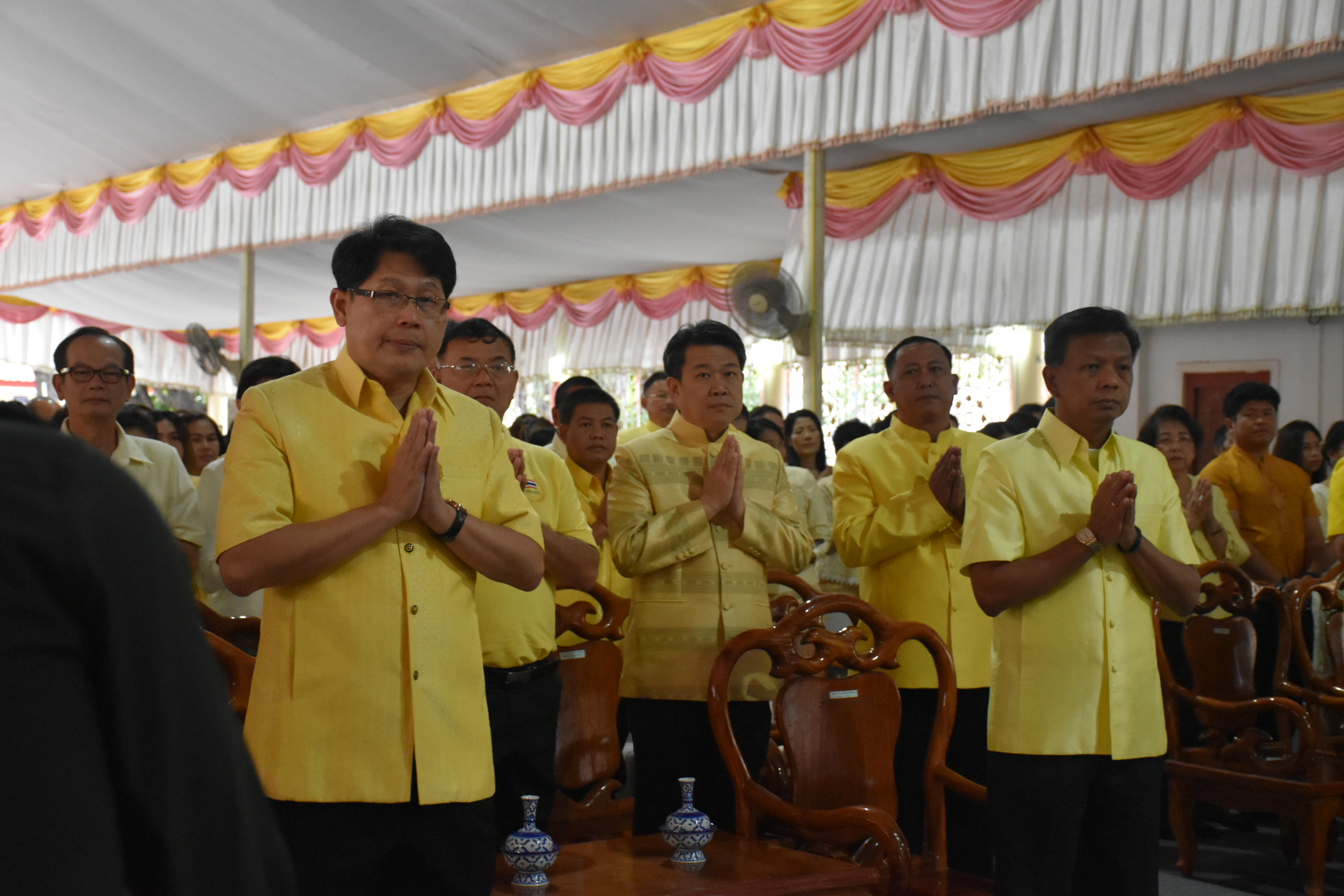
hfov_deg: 35.1
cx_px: 672
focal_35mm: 57
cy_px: 448
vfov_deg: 23.8
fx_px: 2128
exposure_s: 1/60
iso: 3600
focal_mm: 38
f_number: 4.2
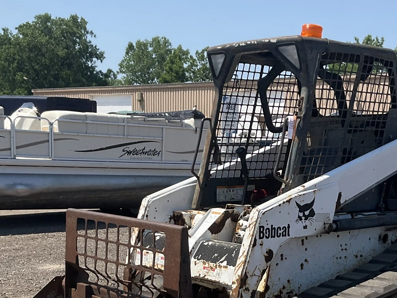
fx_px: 734
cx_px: 218
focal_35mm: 64
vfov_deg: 22.3
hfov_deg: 30.2
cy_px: 277
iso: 25
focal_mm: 3
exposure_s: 1/1577
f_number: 1.8
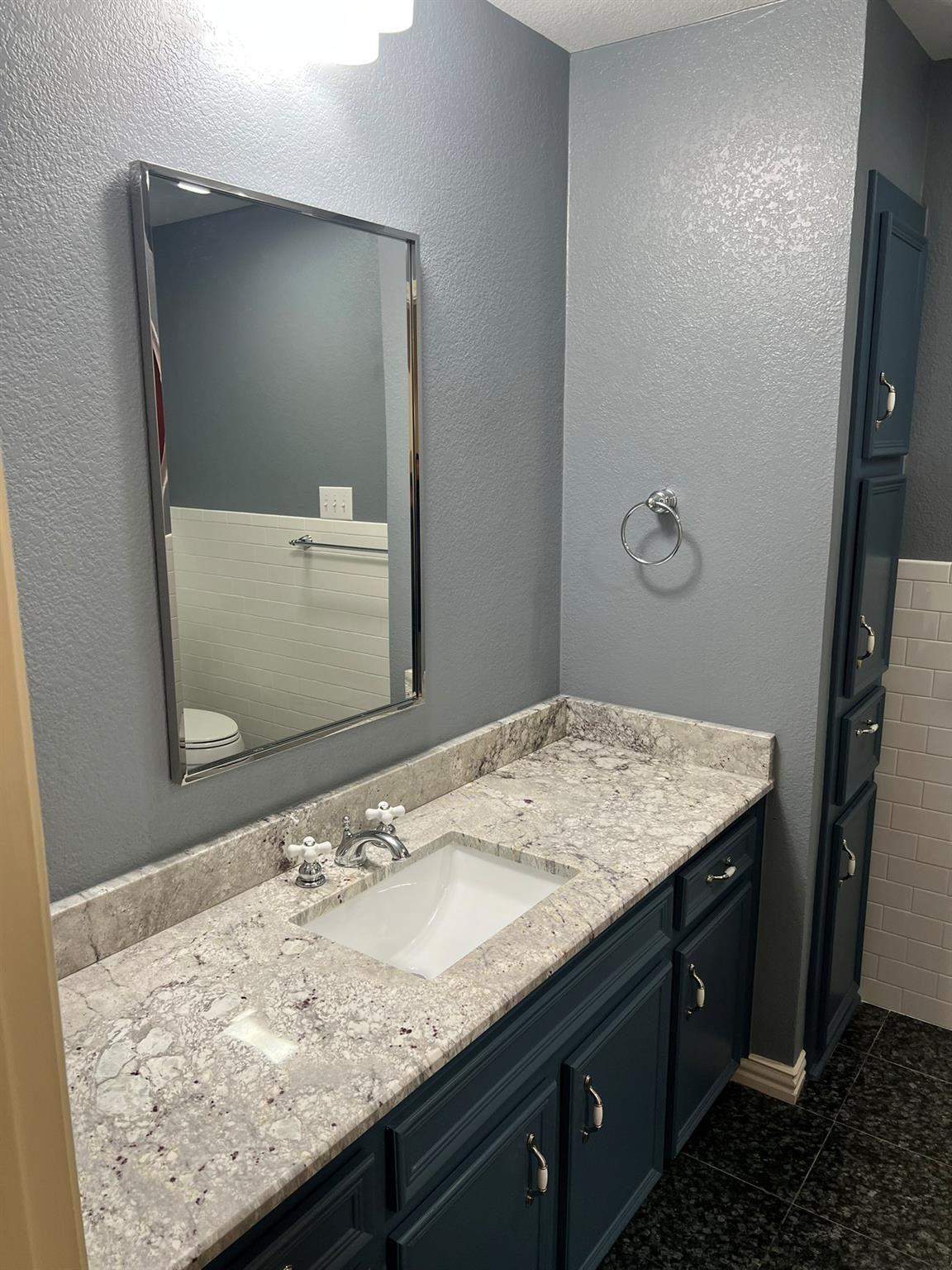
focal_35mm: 26
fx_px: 953
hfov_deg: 53.1
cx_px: 476
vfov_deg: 67.3
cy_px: 635
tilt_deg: -7.8
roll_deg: -0.1
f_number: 1.5
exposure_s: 1/60
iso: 80
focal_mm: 5.7
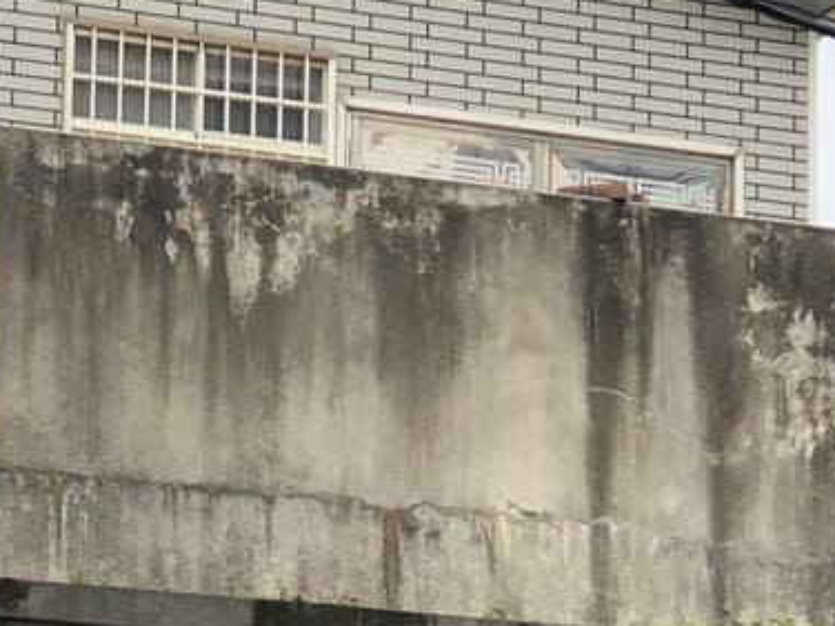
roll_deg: -1.1
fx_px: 4390
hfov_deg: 10.8
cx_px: 244
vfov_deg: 8.0
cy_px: 828
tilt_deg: +5.4
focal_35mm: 182
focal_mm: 6.6
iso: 32
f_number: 2.8
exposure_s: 1/121
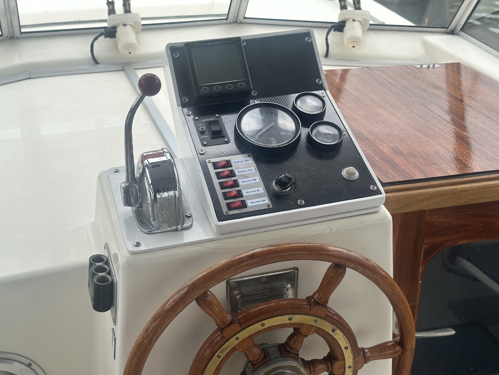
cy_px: 188
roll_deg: -0.4
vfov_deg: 30.3
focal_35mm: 48
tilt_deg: -29.0
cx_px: 250
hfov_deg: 39.7
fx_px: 692
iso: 64
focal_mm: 6.86
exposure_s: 1/1376
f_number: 1.78
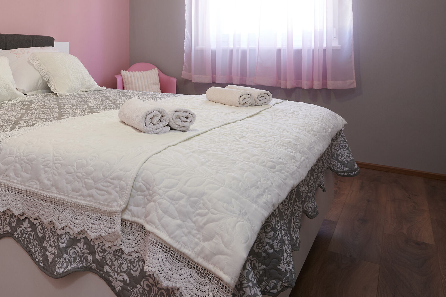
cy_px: 64
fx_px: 396
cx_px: 88
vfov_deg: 39.6
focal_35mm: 32
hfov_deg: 54.6
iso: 400
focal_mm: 18
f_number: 8
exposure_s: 1/10
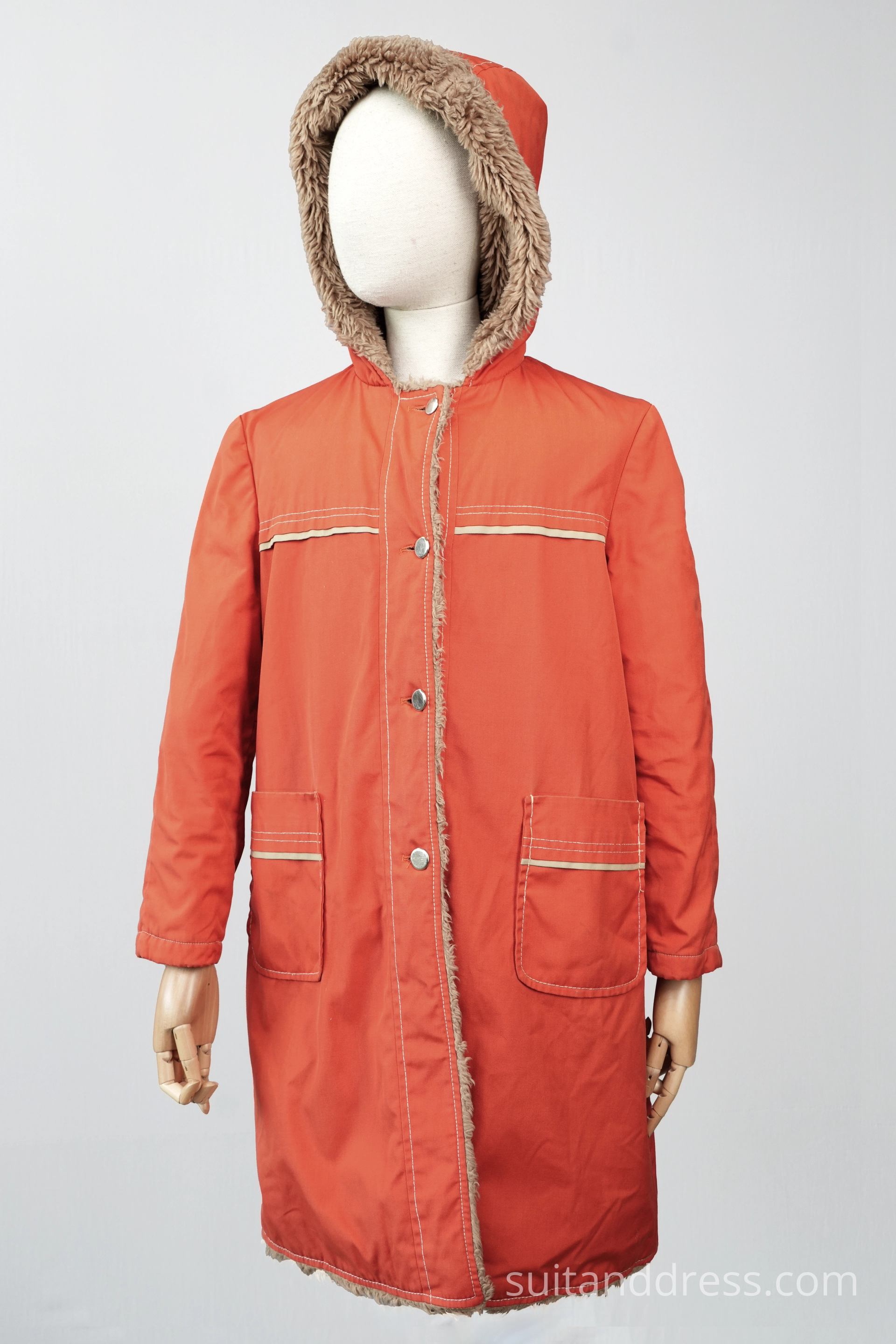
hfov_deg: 28.9
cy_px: 672
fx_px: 1736
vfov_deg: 42.3
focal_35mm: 46
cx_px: 448
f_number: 8
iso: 320
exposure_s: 1/25
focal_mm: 31
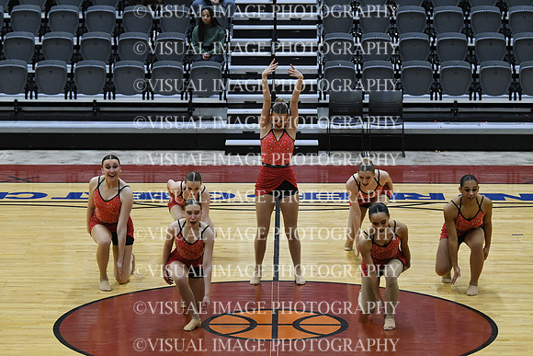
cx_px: 266
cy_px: 178
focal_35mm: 142
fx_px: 2103
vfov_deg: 9.7
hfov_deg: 14.4
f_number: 4
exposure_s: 1/500
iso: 5000
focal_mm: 95
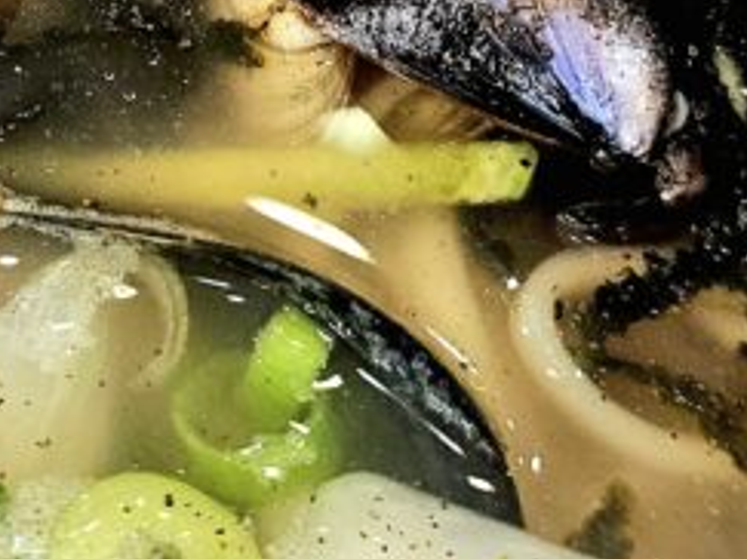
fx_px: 2092
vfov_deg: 14.6
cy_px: -154
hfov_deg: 19.8
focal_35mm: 97
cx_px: 65
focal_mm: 6.3
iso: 160
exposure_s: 1/120
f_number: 1.7
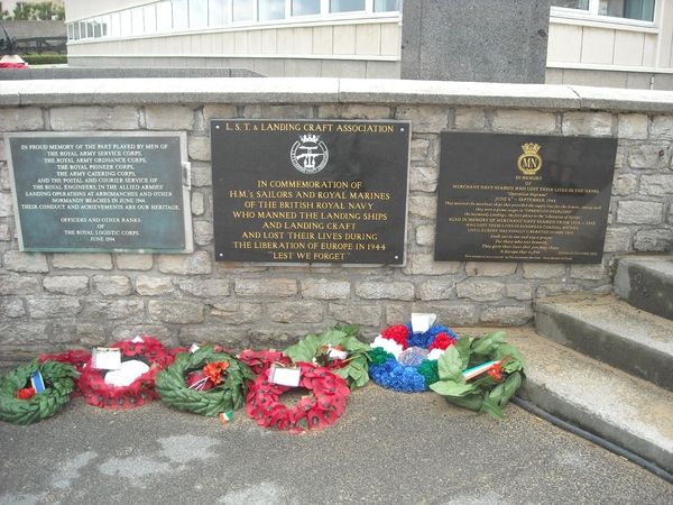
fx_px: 680
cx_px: 336
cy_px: 252
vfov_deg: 40.7
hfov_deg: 52.6
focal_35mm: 35
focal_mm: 5.7
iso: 64
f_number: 2.8
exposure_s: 1/228
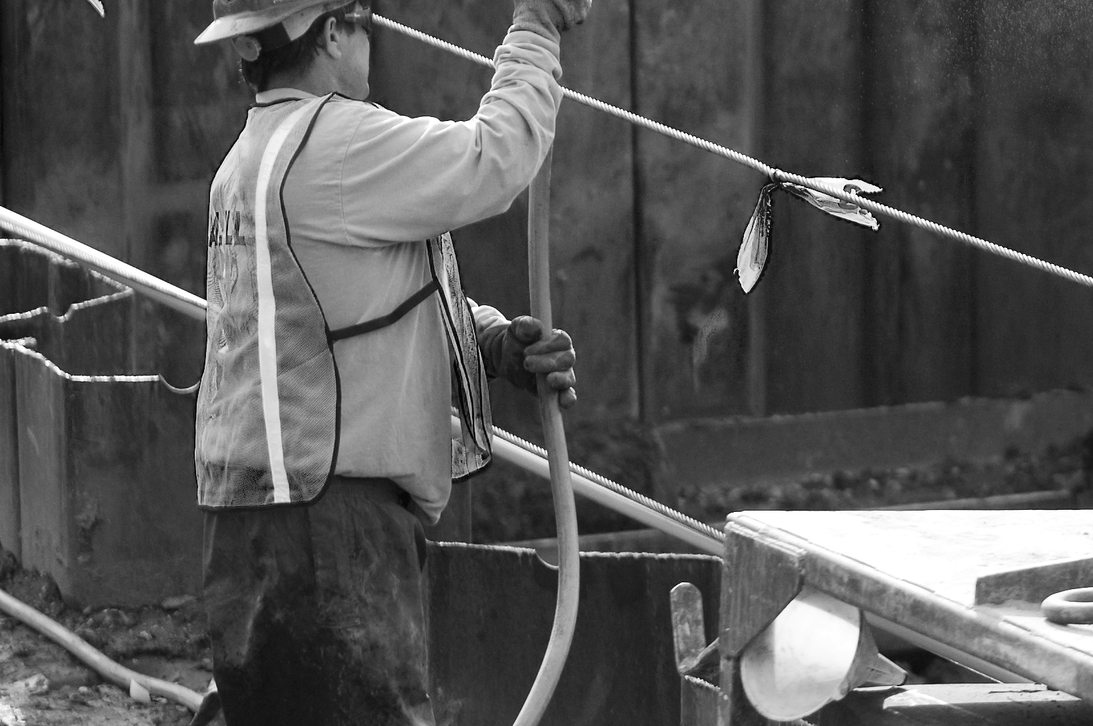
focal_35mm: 313
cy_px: -134
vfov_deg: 4.4
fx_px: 9492
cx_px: 1280
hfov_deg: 6.6
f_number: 2.8
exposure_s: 1/1000
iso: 200
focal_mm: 80
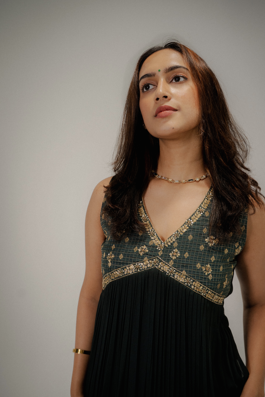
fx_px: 420
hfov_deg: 35.0
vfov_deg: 50.7
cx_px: 142
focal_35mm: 38
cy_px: 212
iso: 800
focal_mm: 35
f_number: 4
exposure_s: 1/160
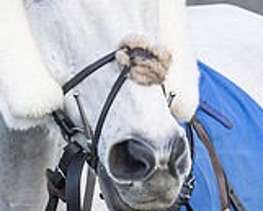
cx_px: 262
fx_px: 5701
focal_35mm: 732
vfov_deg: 2.1
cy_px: 104
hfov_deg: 2.6
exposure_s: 1/640
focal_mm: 115
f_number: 5
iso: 400
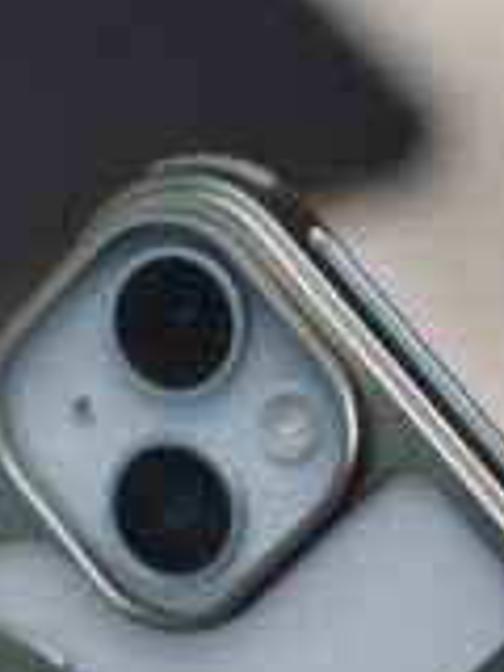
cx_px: 265
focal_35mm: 149
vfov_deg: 13.2
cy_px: 552
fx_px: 2893
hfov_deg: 10.0
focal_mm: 62
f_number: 4
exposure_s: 1/80
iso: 1000
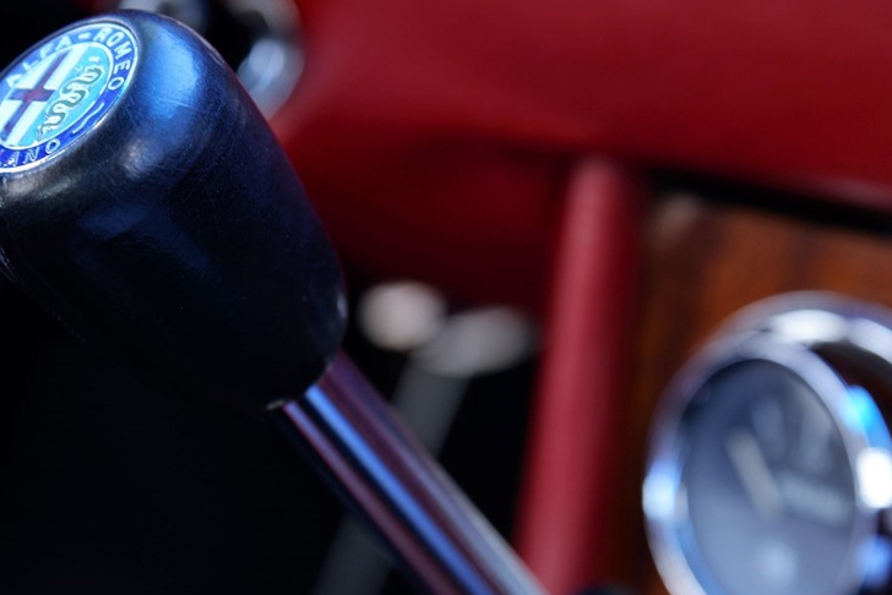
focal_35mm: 158
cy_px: 271
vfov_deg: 8.7
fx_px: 3916
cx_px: 437
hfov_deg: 13.0
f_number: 5.6
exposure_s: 1/50
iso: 320
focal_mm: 120
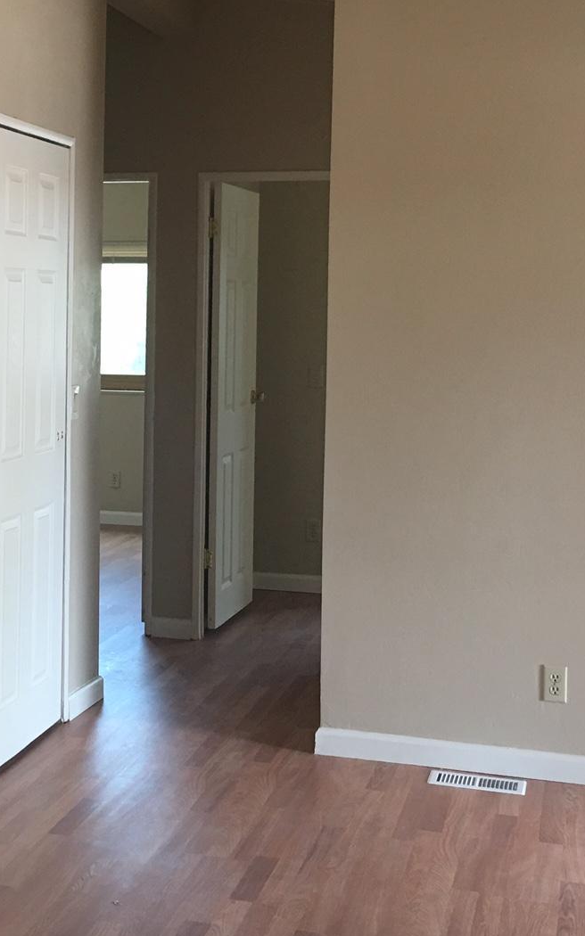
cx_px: 92
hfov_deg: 21.6
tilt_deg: -1.3
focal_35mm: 59
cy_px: 374
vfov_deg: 34.4
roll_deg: -1.1
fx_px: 1505
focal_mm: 4.15
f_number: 2.2
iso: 40
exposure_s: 1/30
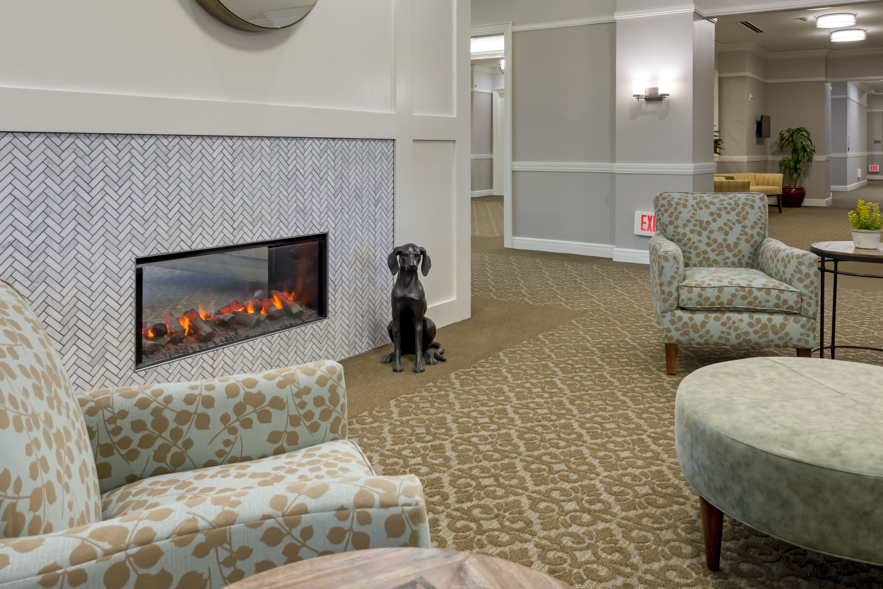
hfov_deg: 63.5
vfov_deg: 44.0
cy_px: 175
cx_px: 483
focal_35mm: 29
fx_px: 711
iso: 400
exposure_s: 1/25
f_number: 10
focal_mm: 20
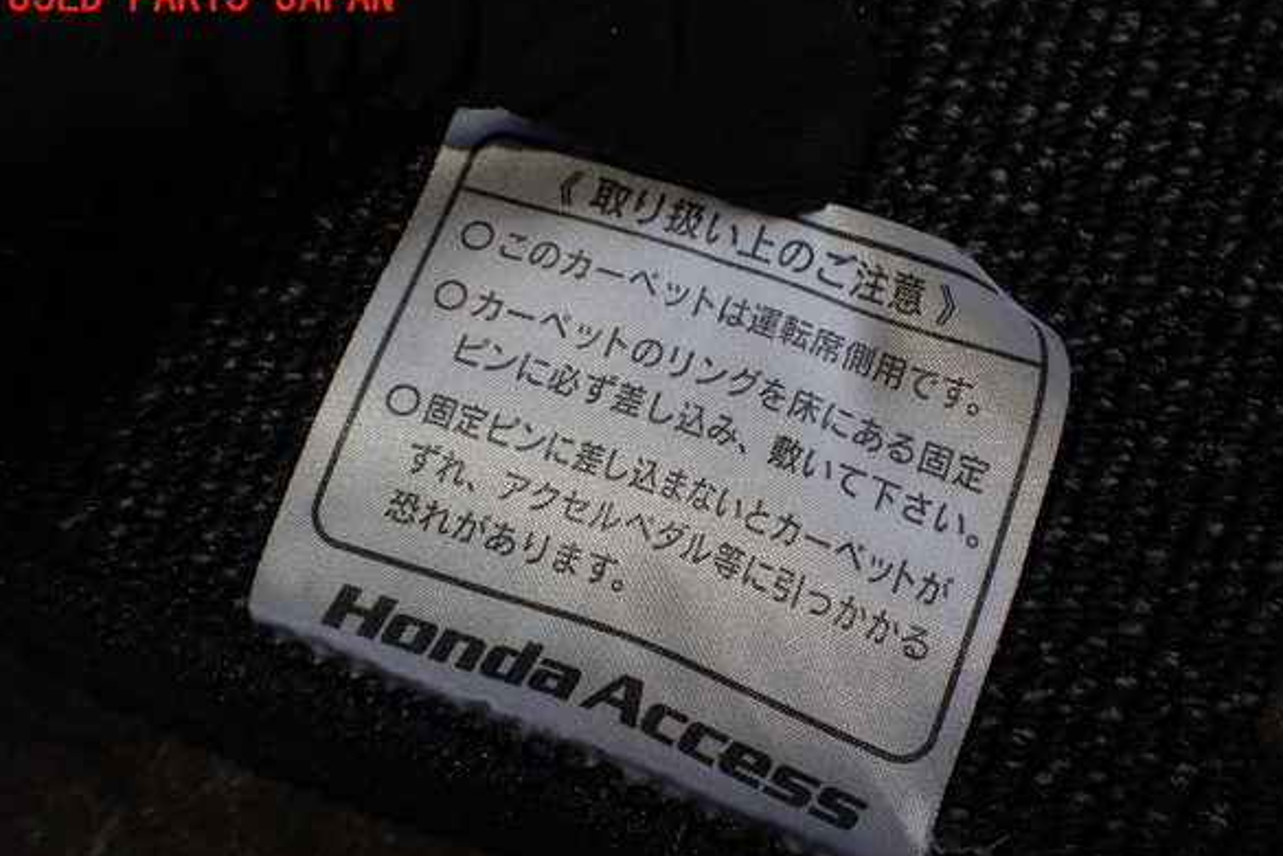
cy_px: 463
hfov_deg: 58.7
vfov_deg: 41.1
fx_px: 1140
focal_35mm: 32
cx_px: 654
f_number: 2.3
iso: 100
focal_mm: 5.4
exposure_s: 1/200
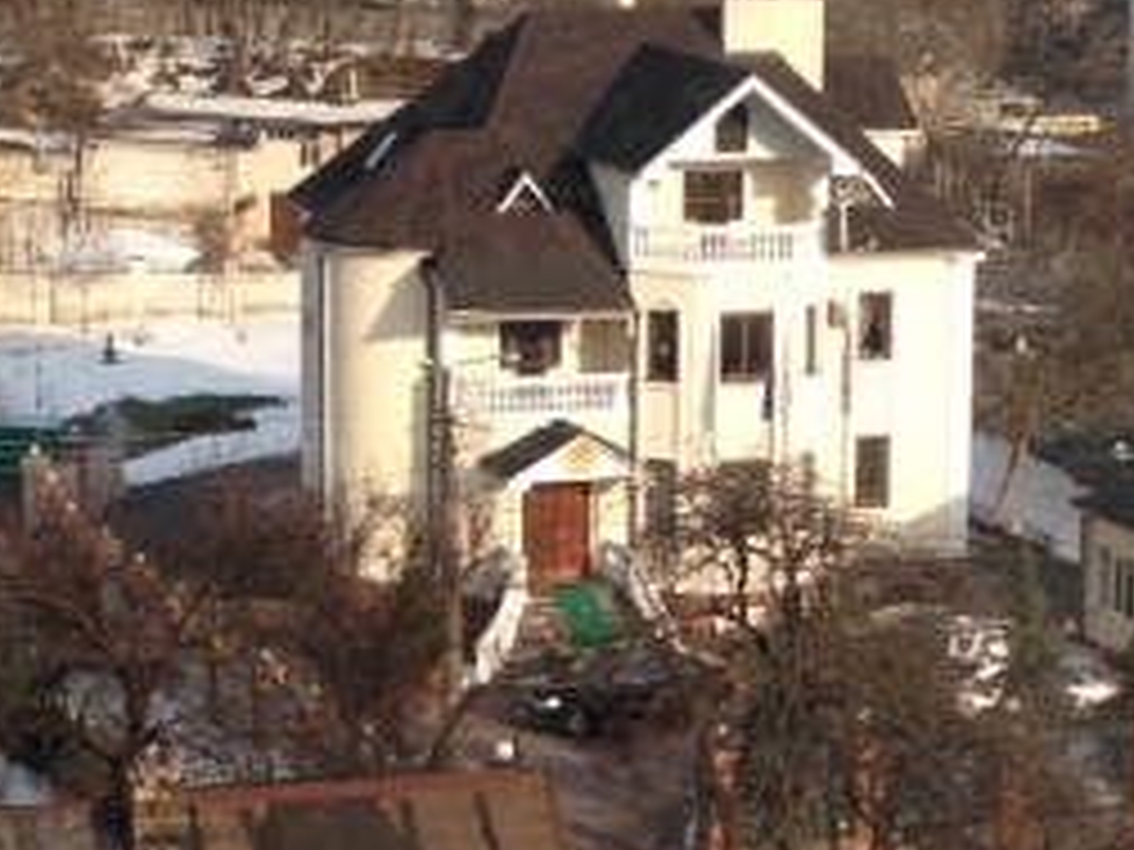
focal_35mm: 134
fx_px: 4390
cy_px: 540
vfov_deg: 11.1
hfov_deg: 14.6
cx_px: 900
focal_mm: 4.13
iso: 50
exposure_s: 1/639
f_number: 2.4
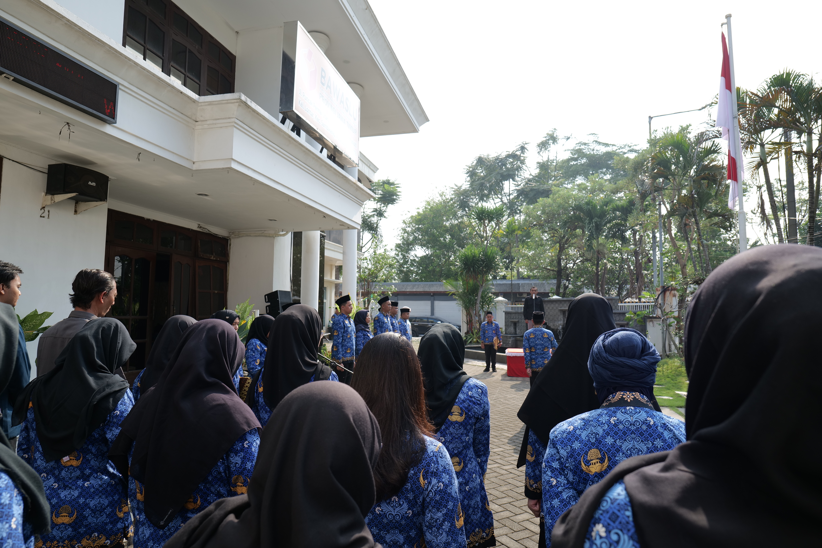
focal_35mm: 20
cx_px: 411
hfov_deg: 84.0
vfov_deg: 61.9
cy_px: 274
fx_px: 457
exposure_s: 1/320
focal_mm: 20
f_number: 5.6
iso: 400
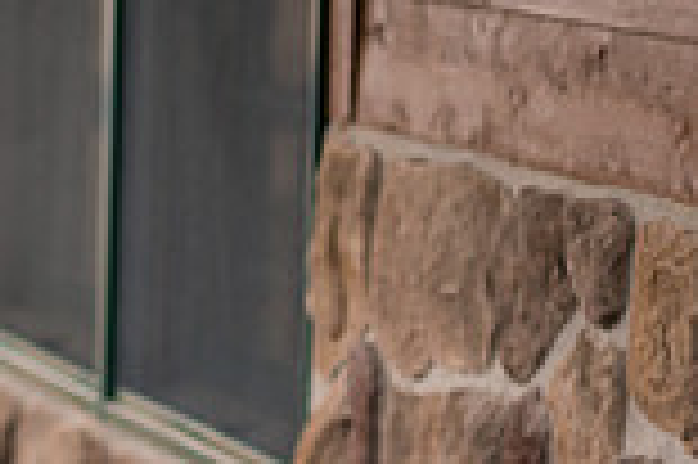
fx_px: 6159
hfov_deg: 6.4
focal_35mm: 318
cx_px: -171
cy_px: 151
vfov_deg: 4.3
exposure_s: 1/320
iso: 320
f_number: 2.8
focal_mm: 85
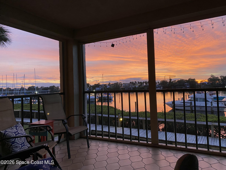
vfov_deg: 53.1
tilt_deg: +1.7
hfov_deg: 67.3
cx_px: 113
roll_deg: +2.7
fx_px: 170
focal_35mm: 26
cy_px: 85
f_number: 1.8
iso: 160
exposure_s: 1/60
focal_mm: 4.25
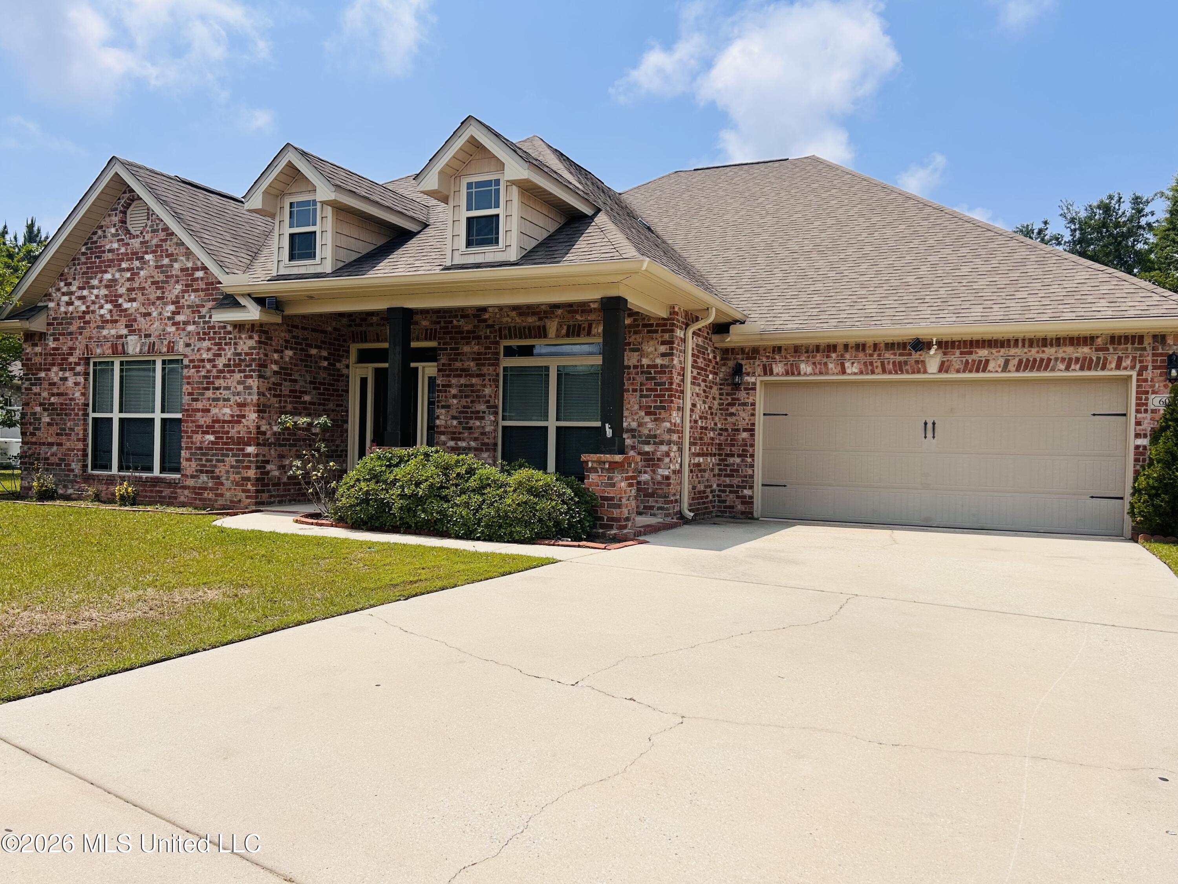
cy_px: 442
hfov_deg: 67.3
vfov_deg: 53.1
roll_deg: -0.9
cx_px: 589
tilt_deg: +0.7
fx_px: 885
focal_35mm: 26
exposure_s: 1/7463
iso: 50
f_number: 1.5
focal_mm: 5.7
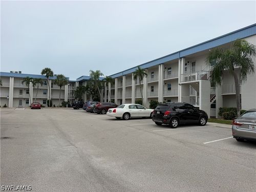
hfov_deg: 71.6
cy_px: 96
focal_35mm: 24
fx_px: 177
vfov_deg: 56.8
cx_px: 128
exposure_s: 1/2000
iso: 80
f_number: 1.78
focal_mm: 6.76
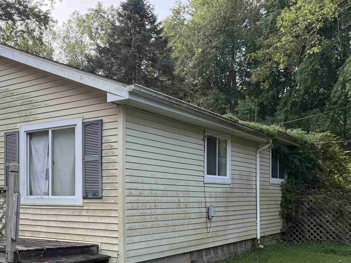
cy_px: 187
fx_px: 446
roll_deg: +0.3
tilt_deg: +1.1
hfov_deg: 40.5
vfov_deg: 32.4
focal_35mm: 44
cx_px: 52
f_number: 1.78
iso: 100
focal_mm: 6.76
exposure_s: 1/943
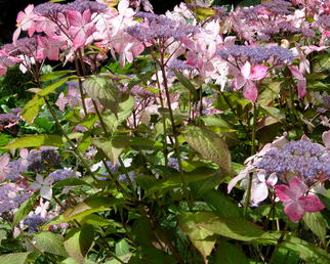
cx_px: 176
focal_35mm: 48
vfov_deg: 31.4
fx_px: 469
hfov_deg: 38.7
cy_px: 113
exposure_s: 1/279
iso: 50
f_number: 5.4
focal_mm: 7.5
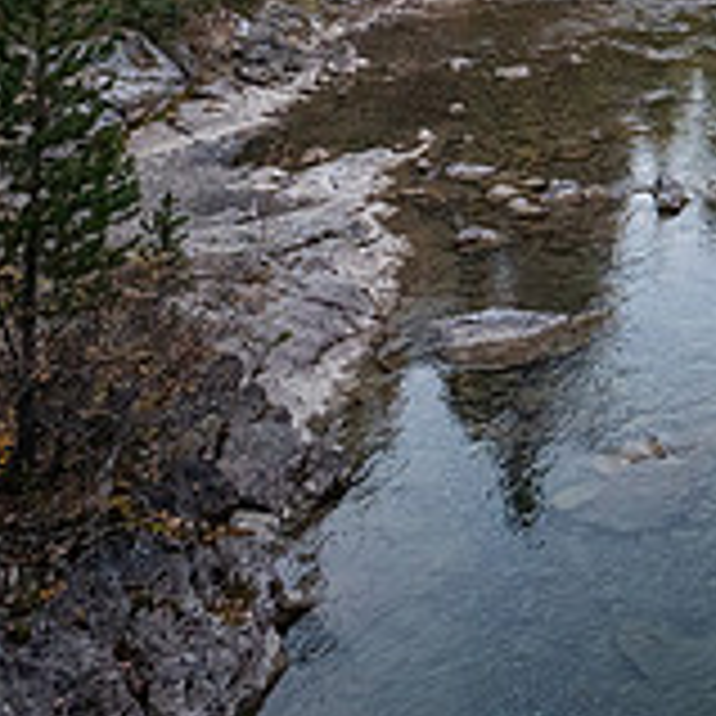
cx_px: 995
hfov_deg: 24.6
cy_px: -196
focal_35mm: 58
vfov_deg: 25.7
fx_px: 1357
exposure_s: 1/60
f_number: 5.6
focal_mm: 9
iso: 500
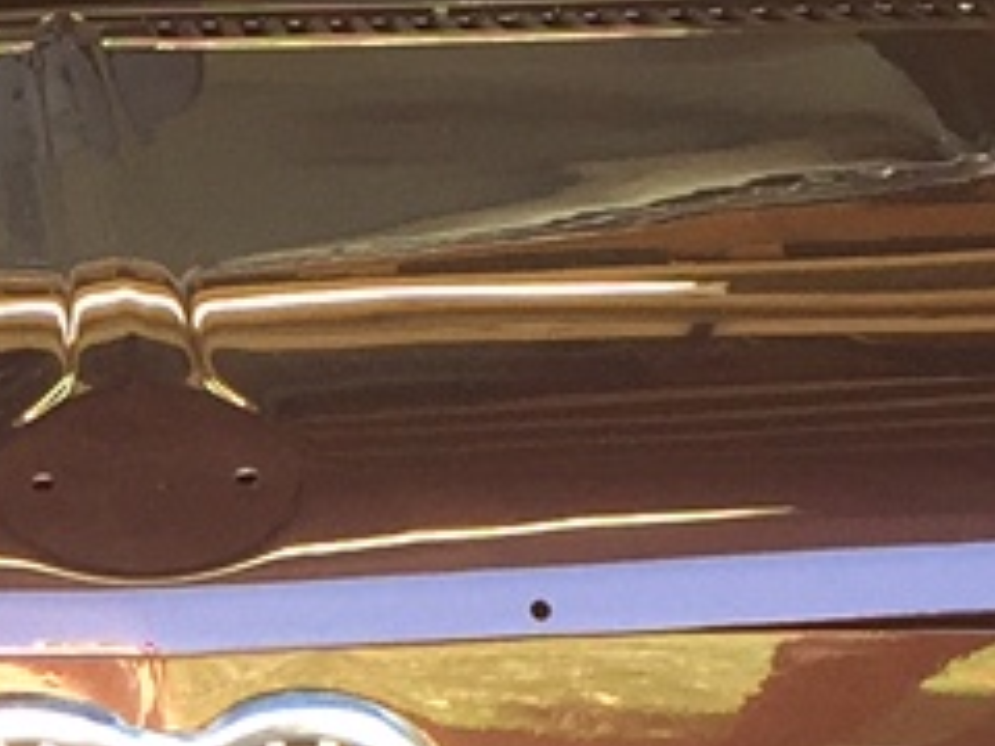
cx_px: -195
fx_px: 5663
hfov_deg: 9.9
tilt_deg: -8.6
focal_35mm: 197
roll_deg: +0.0
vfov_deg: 7.3
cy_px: 1397
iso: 40
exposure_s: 1/50
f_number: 2.2
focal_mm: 4.15
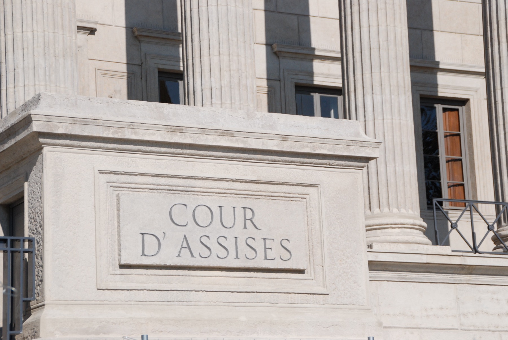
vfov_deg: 13.5
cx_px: 254
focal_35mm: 102
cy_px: 170
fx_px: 1441
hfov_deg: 20.0
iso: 400
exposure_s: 1/1600
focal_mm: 68
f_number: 10
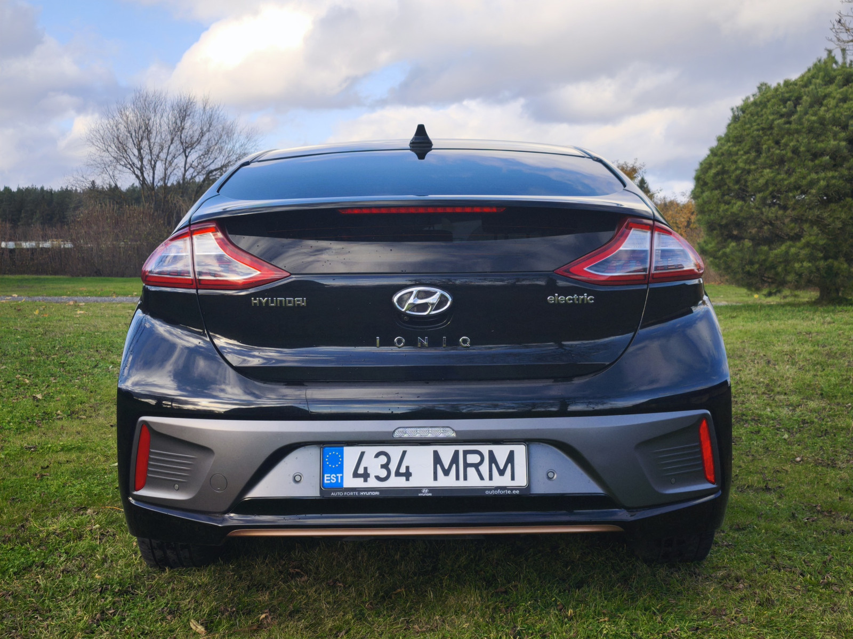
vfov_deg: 31.5
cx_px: 426
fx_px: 1134
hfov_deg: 41.2
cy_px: 320
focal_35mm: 46
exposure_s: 1/916
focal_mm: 6.57
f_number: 1.6
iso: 50
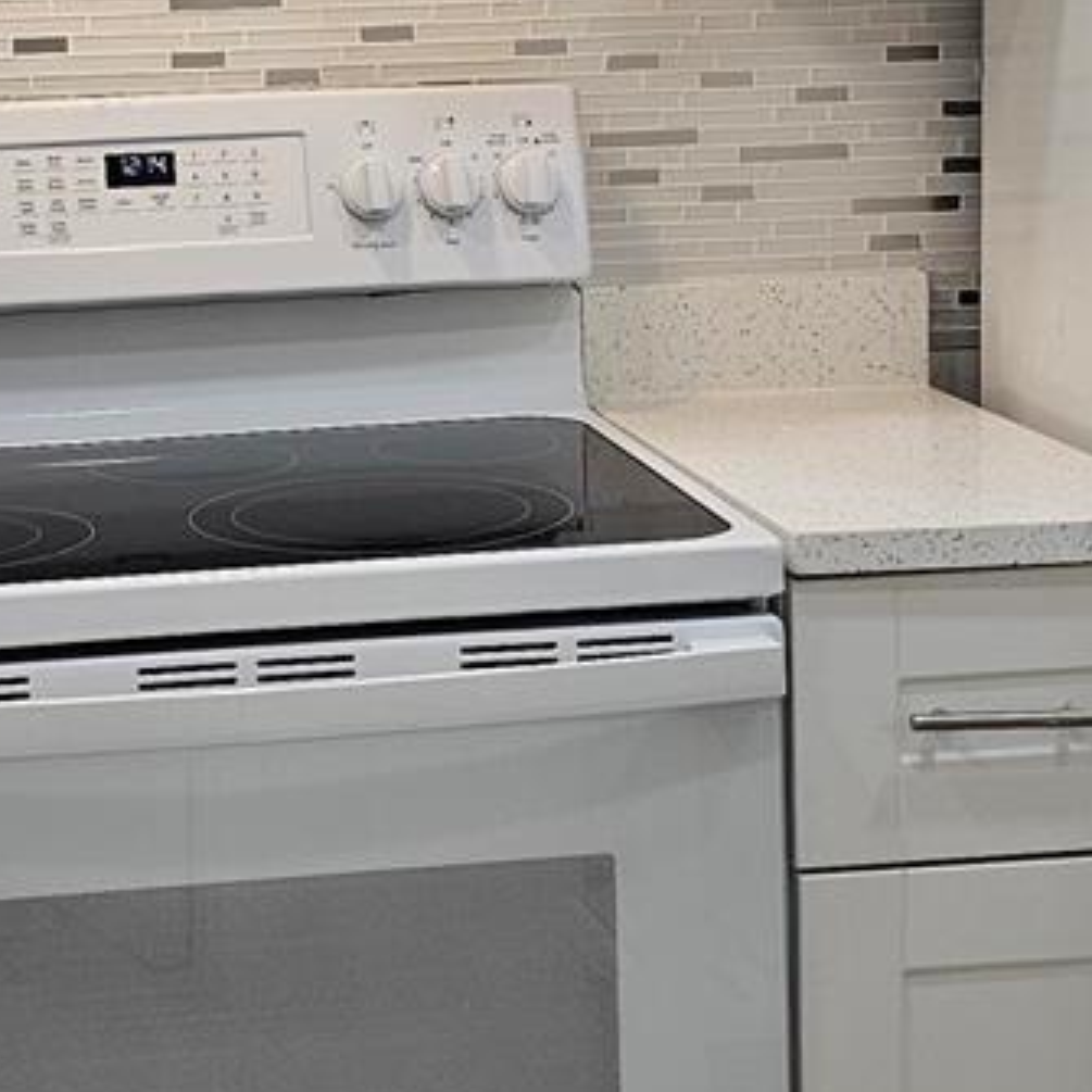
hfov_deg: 17.8
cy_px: 329
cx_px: 313
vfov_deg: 17.9
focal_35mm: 97
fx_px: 3462
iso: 125
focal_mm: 6.3
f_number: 1.7
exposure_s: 1/207
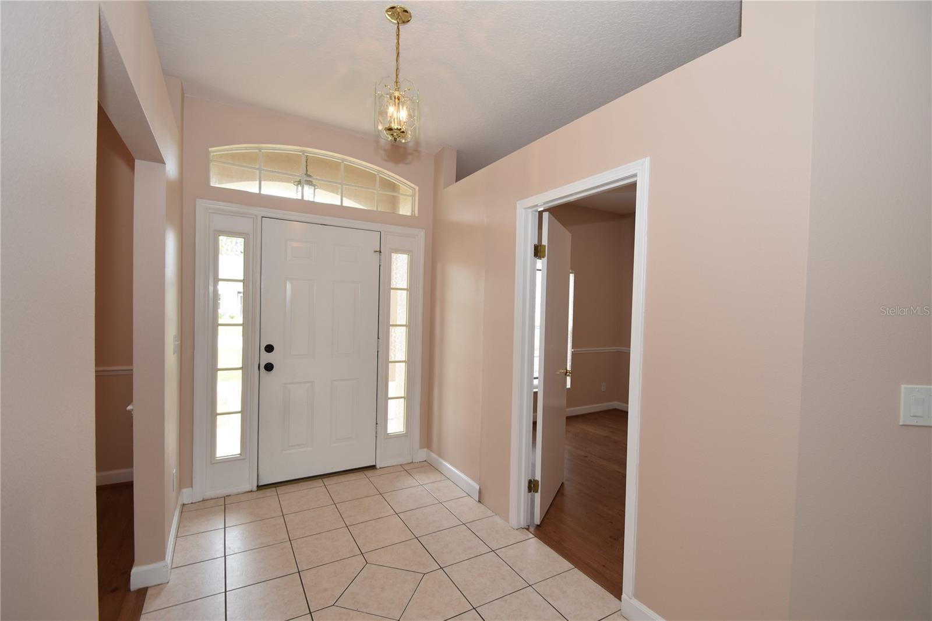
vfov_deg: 77.3
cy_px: 310
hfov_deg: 100.4
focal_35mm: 15
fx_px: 388
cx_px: 466
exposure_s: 1/60
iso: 200
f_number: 4
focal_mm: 10
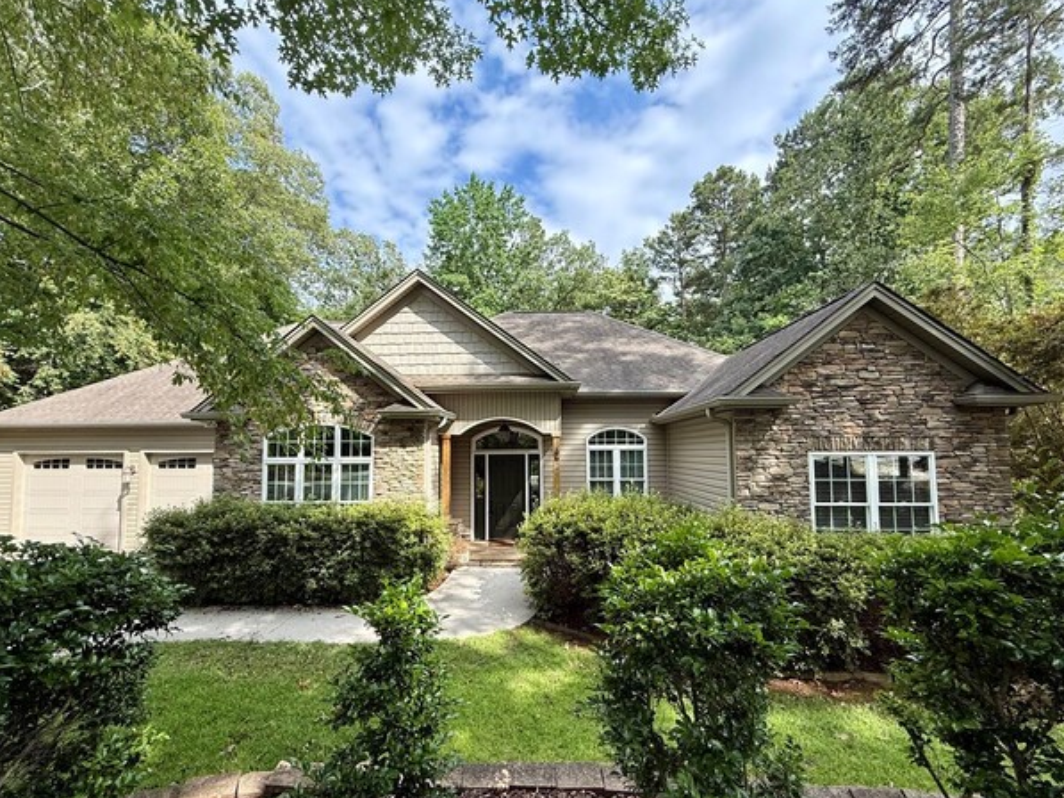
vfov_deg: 81.7
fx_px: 461
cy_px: 419
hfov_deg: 98.2
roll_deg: +0.4
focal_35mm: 15
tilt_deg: +4.4
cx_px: 524
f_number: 2.2
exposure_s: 1/664
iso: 64
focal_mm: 2.22
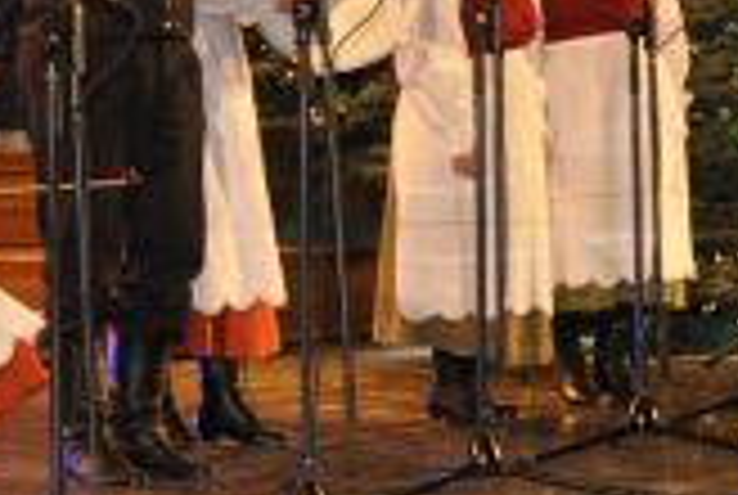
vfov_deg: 7.9
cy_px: 43
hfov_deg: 11.7
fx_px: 3594
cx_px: 441
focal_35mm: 175
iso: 640
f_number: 4.2
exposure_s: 1/60
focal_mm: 30
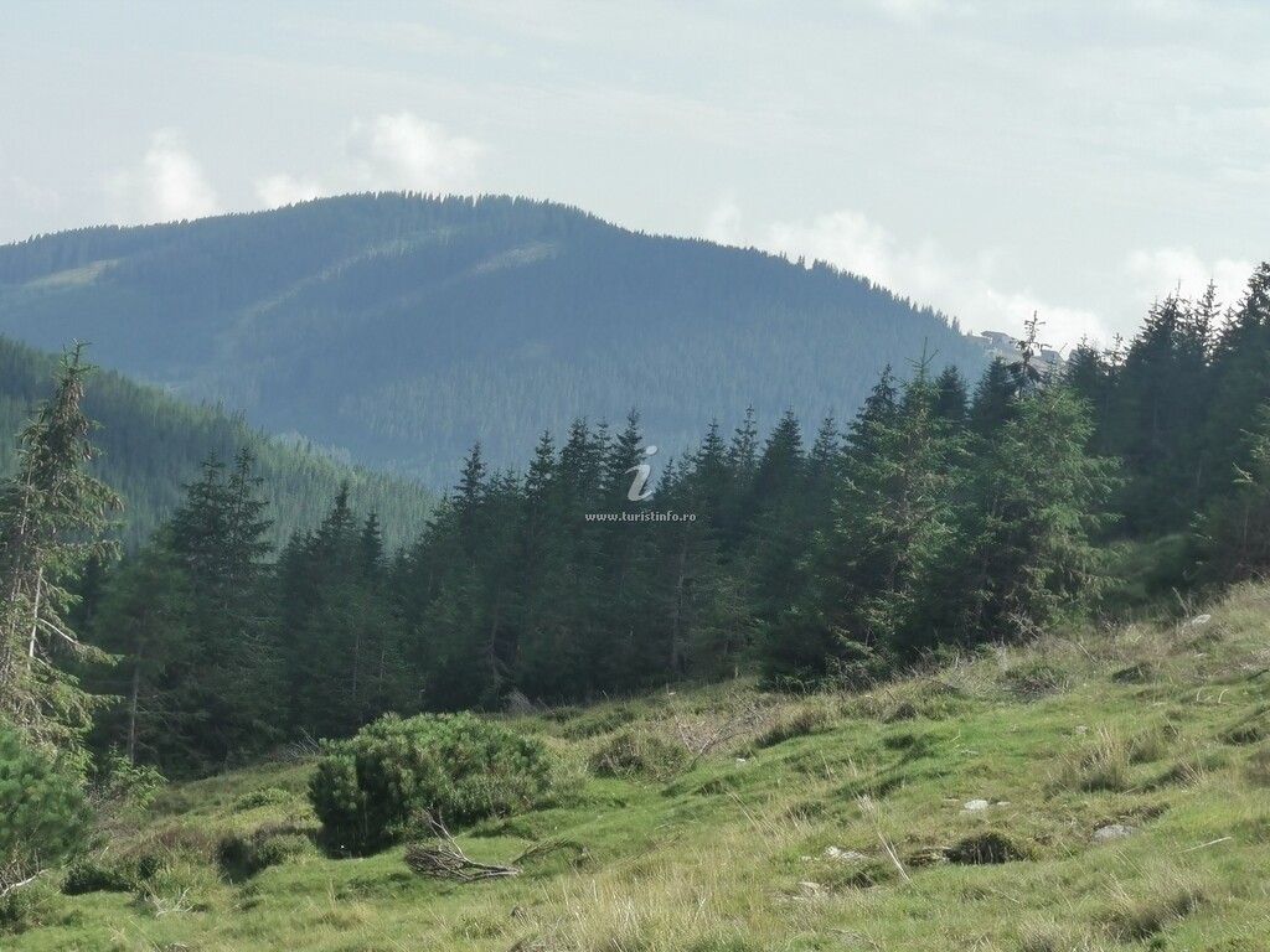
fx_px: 3265
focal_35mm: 89
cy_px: 476
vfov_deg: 16.6
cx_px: 635
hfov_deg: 22.0
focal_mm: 5.56
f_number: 1.6
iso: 50
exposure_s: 1/3106
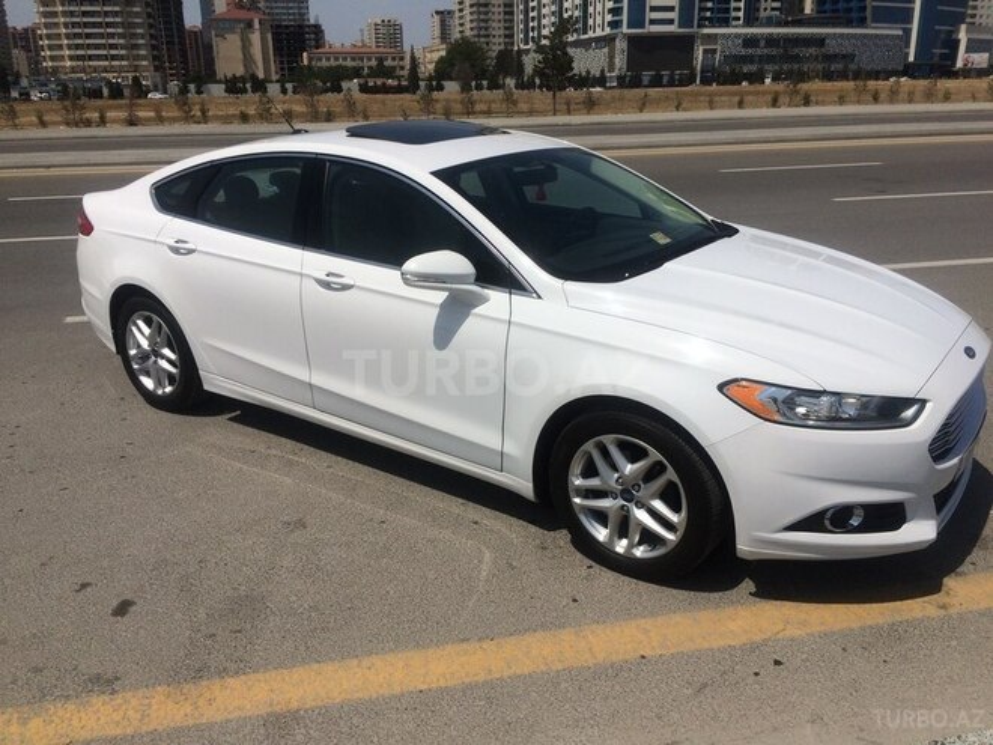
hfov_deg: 61.7
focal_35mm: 29
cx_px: 496
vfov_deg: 48.2
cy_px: 372
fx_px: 832
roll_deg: +1.8
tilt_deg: -18.0
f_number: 2.2
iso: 40
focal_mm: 4.15
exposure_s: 1/8264
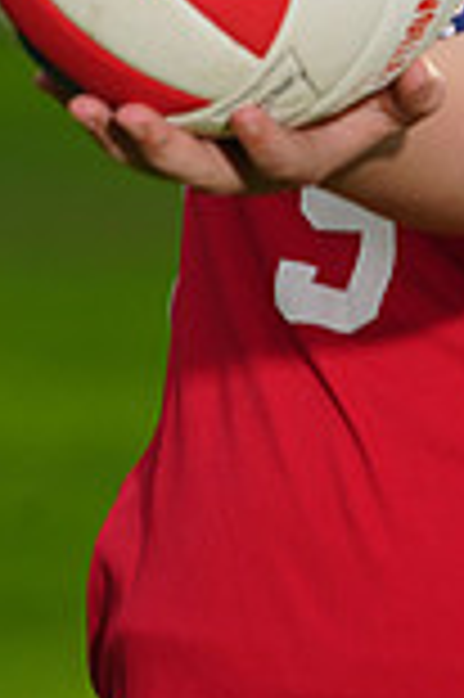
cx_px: 498
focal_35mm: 1067
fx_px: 20673
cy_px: -167
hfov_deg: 1.3
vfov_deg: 1.9
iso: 160
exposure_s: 1/250
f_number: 9
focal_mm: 285
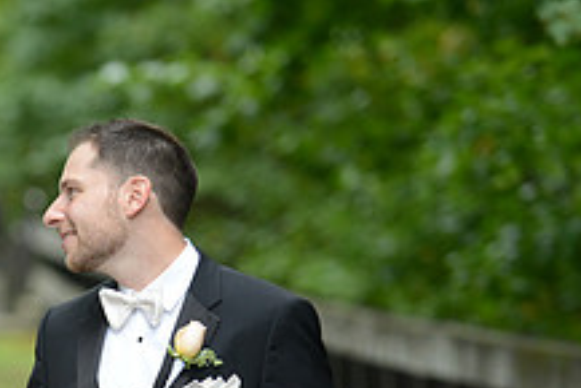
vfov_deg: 3.0
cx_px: -29
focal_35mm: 455
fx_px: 7348
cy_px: 451
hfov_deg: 4.5
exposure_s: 1/250
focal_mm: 170
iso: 500
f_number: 4.5
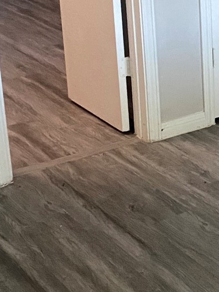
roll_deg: -1.9
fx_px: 844
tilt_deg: -15.1
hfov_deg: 13.4
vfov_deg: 19.4
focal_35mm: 100
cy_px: 54
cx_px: 389
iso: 640
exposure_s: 1/33
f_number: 1.8
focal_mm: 4.25
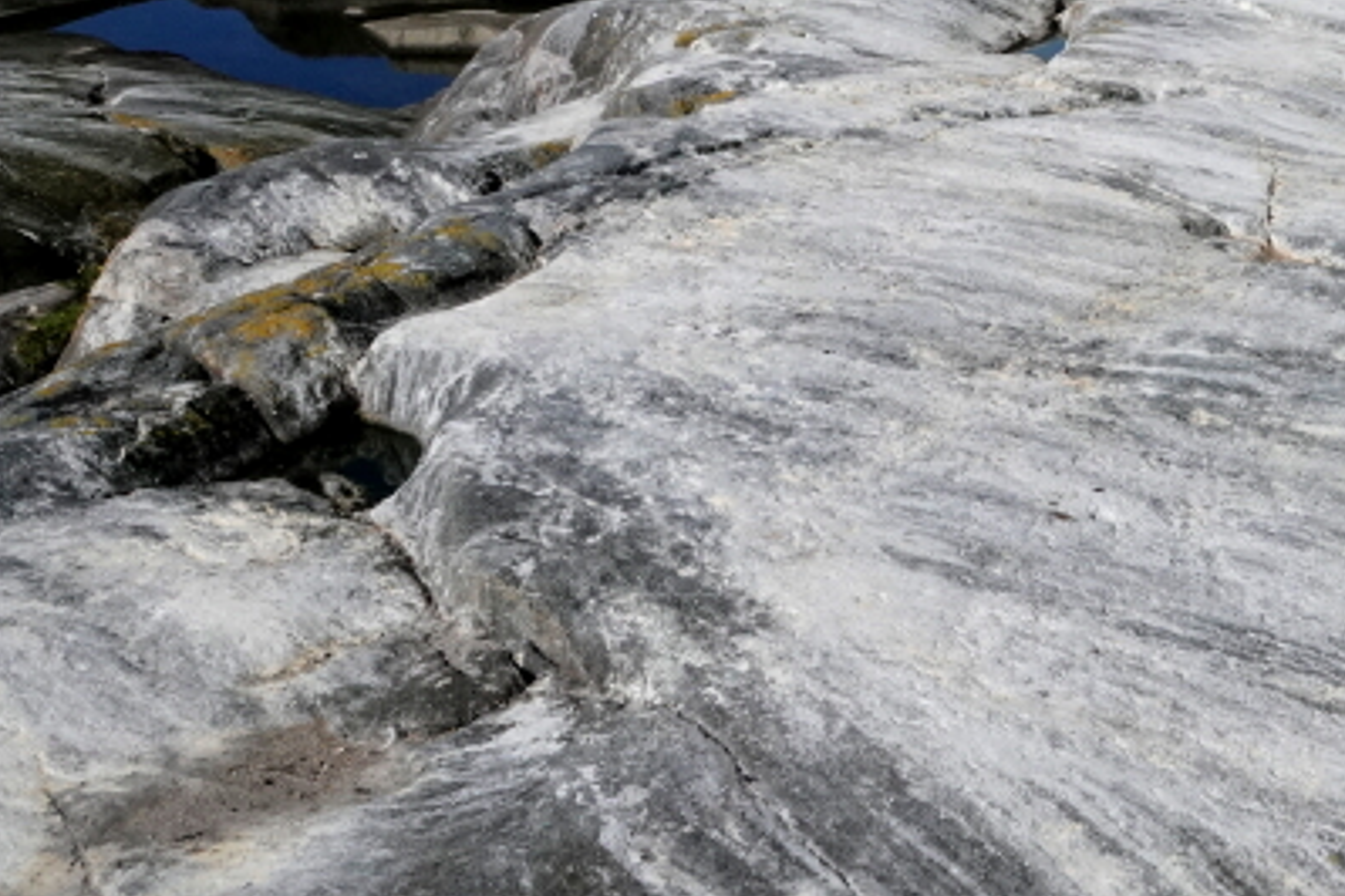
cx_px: 1480
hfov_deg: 26.6
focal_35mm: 70
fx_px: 2615
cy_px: 185
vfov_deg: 19.3
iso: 800
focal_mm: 11.26
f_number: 10
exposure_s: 1/2500
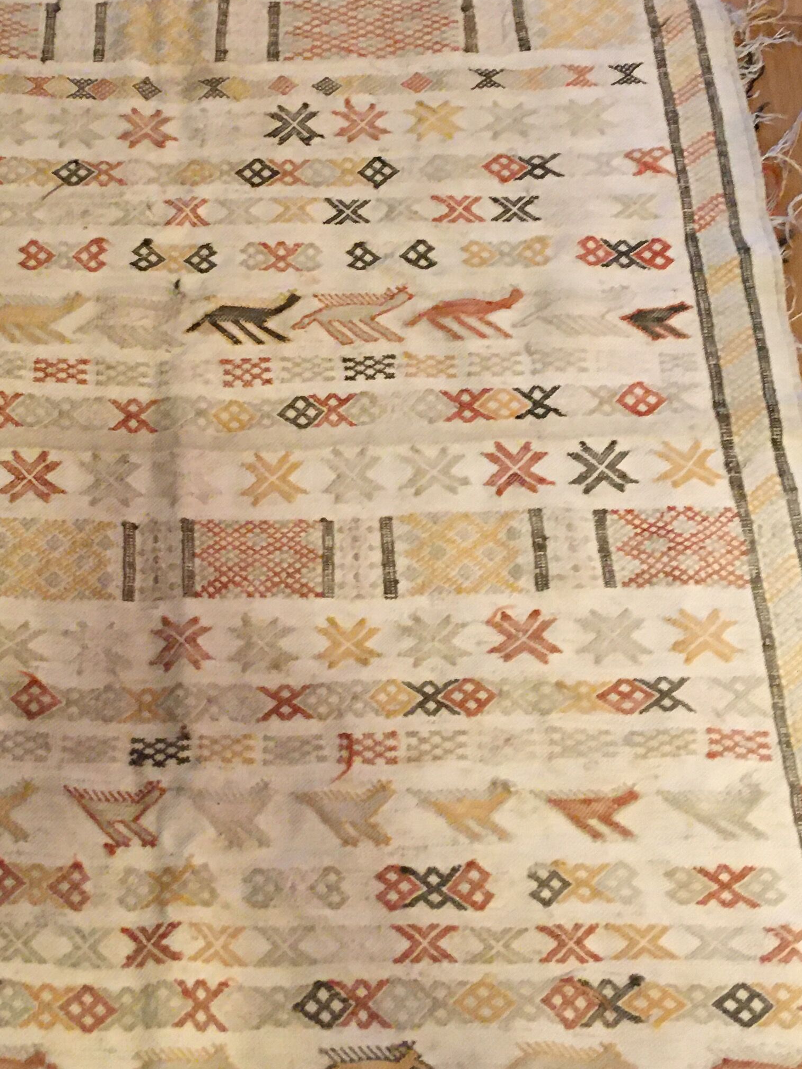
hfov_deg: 24.7
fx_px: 1792
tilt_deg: -60.9
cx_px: 131
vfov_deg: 33.1
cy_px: 409
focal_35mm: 58
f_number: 2.2
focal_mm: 4.15
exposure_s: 1/20
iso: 200
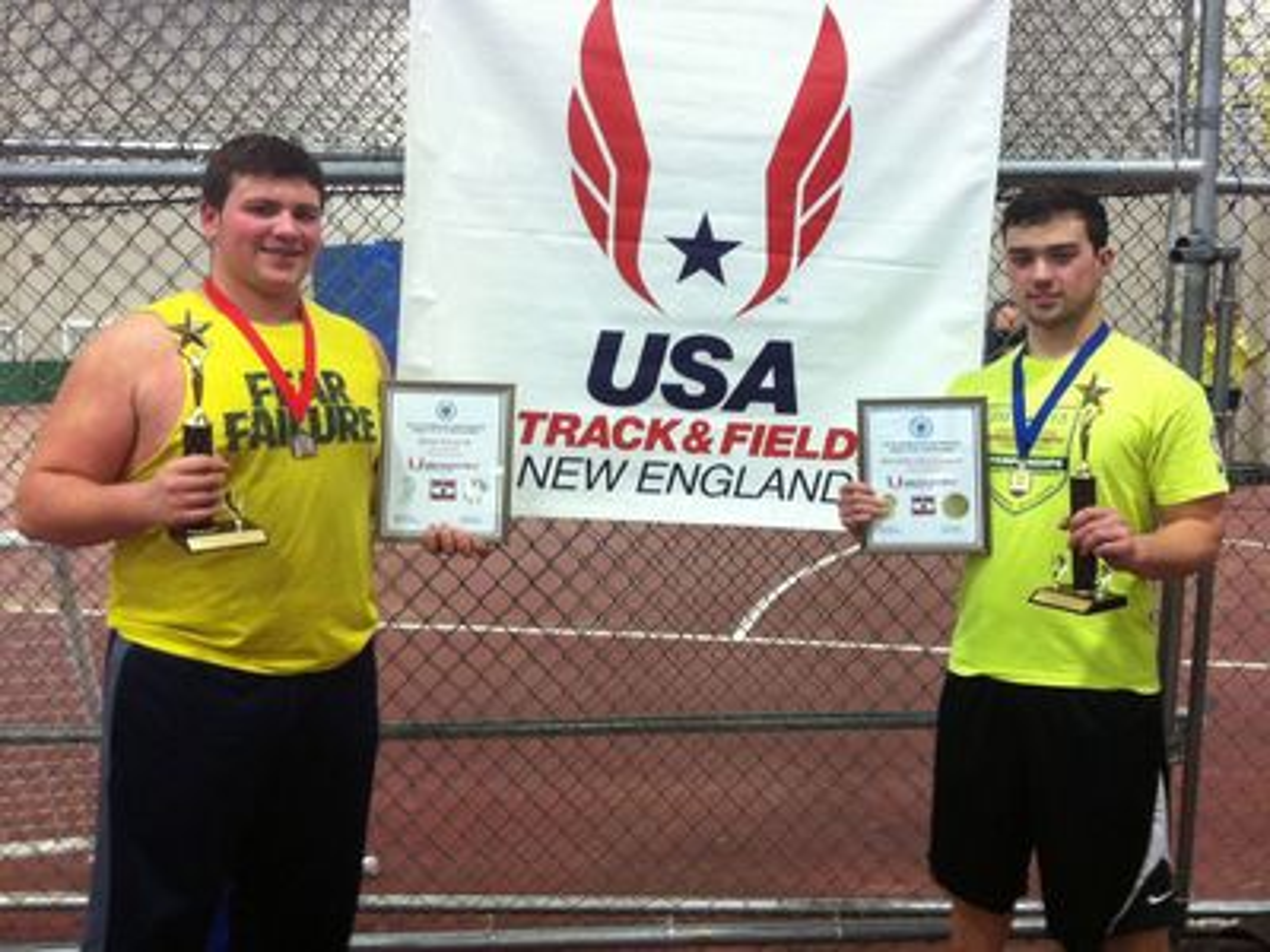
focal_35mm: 35
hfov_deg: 52.6
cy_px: 476
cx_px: 635
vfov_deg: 40.7
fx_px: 1284
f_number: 2.8
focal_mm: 3.85
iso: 125
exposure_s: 1/15
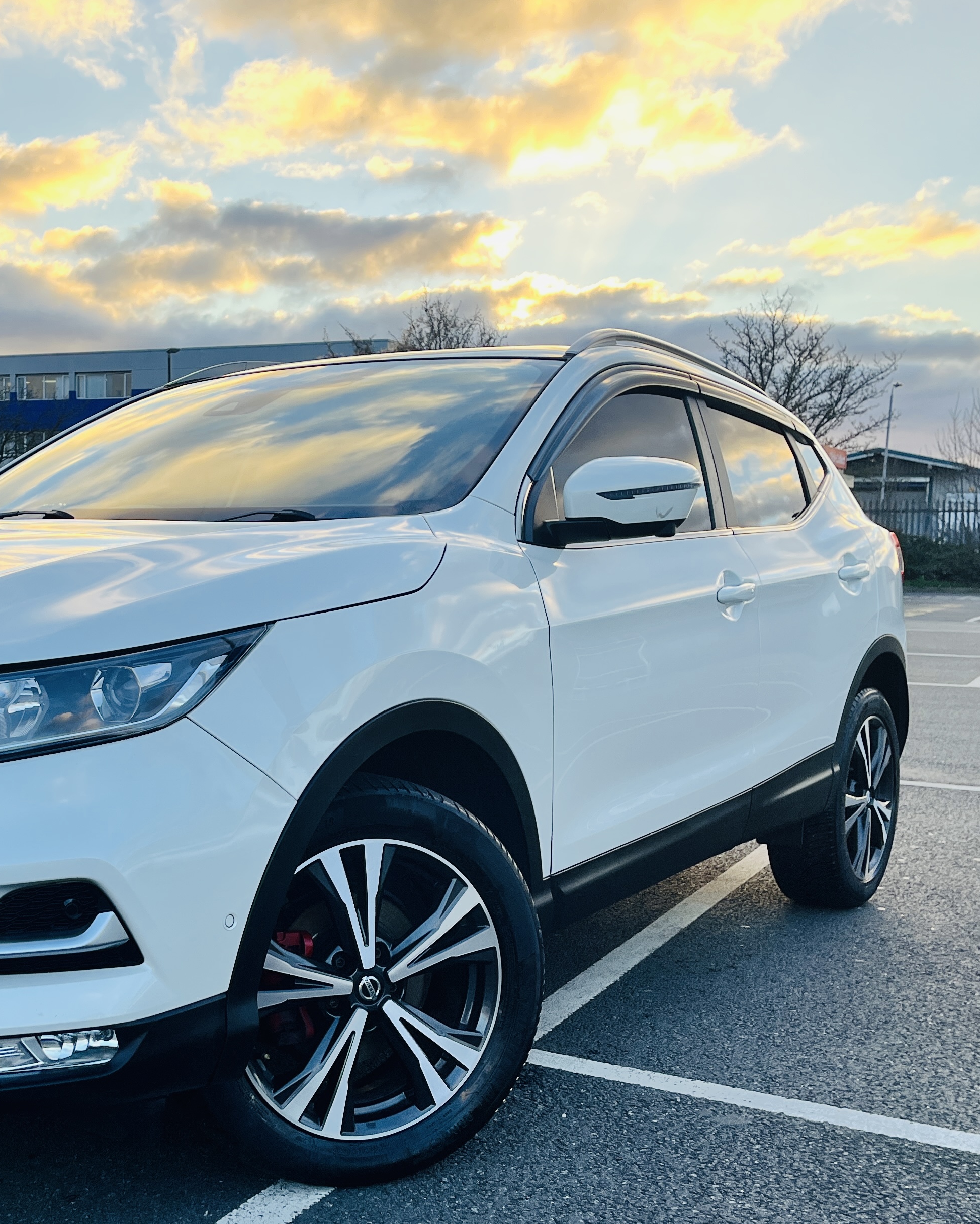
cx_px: 229
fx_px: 1523
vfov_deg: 43.6
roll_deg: -1.1
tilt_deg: -6.8
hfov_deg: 34.8
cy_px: 732
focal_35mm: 42
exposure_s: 1/563
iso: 50
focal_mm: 5.1
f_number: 1.6
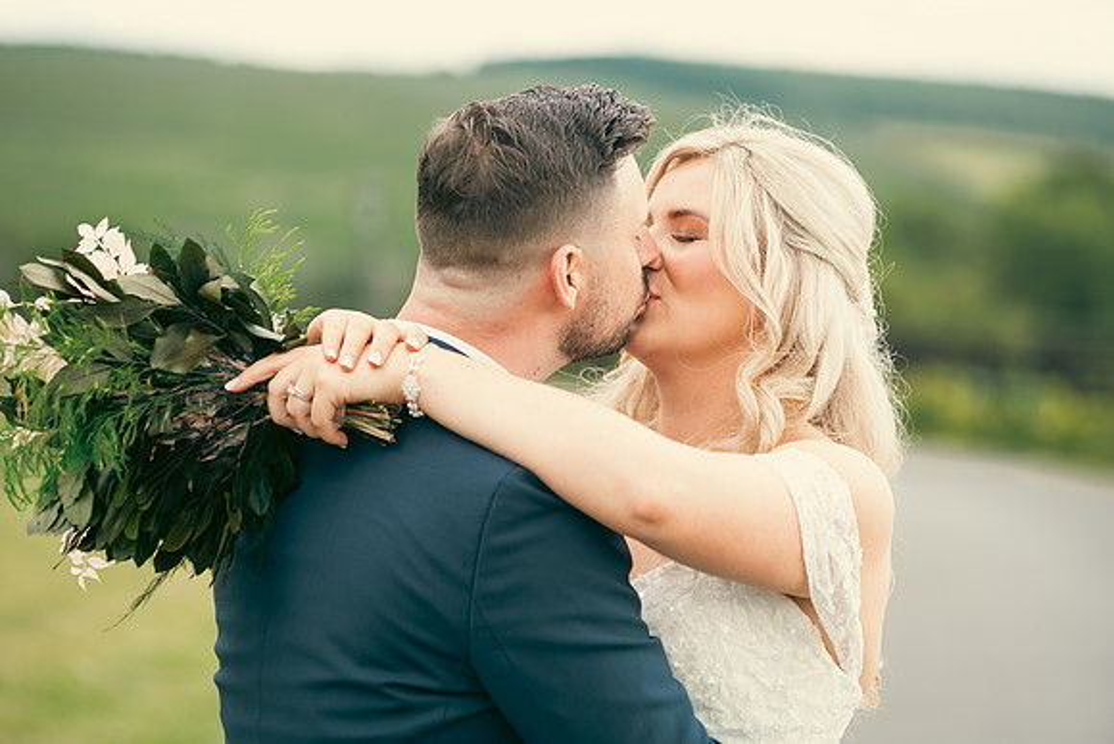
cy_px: 372
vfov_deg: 9.5
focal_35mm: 145
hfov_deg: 14.2
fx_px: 4488
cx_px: 557
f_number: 3.5
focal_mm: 145
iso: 200
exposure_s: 1/320
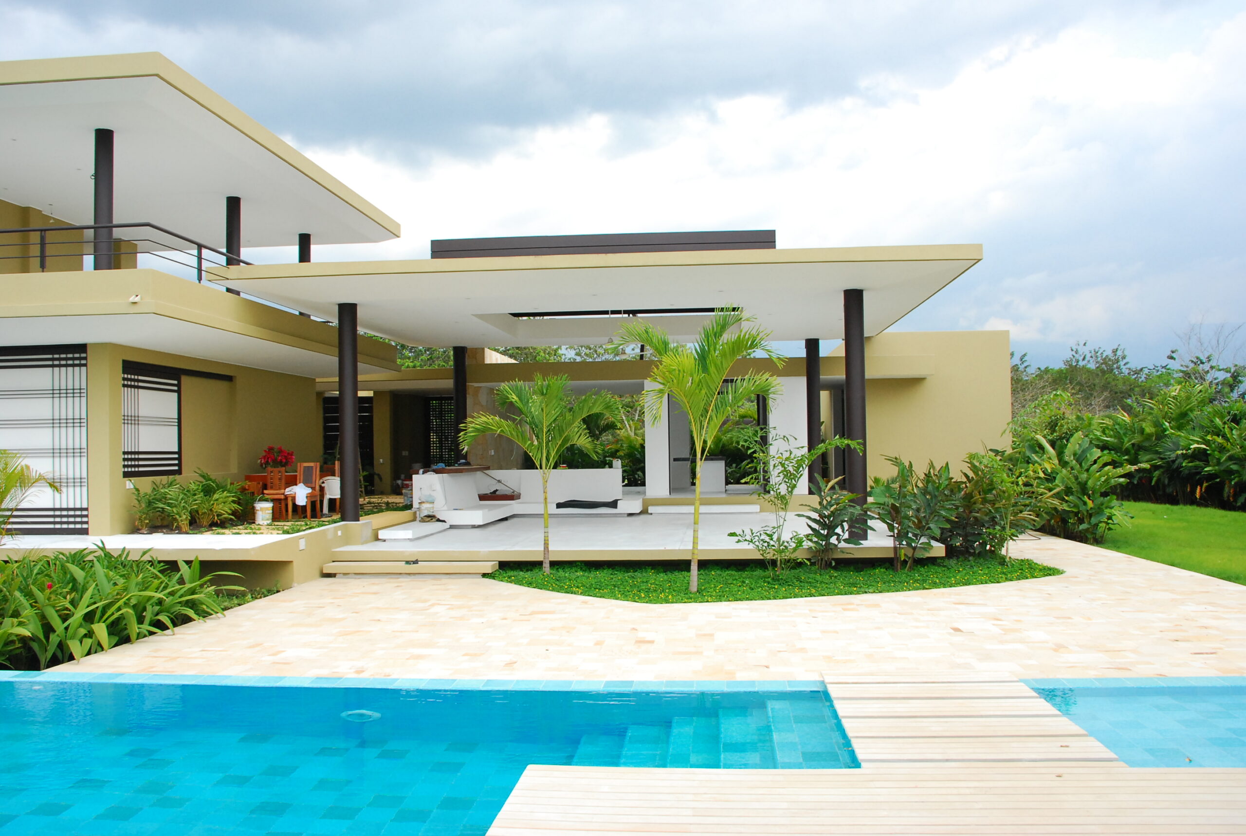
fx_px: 1144
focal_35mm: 33
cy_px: 418
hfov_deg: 57.1
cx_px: 623
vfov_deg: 40.1
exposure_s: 1/400
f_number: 9
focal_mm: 22
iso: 500
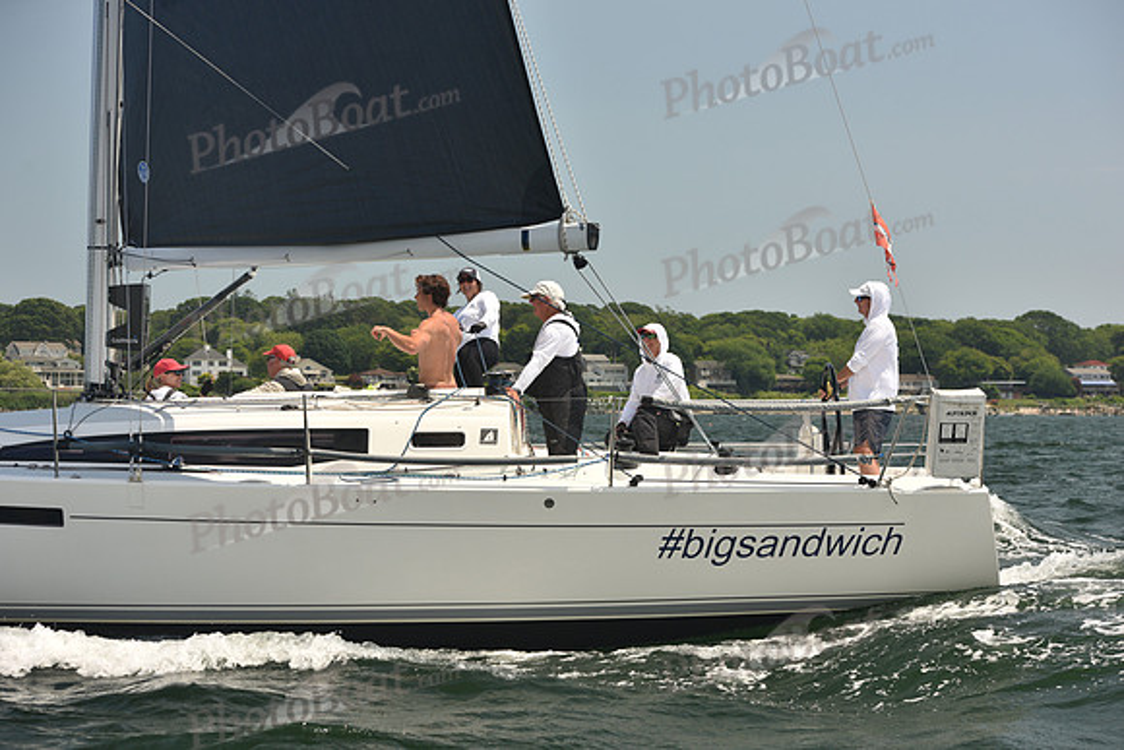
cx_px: 562
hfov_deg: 28.8
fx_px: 2186
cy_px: 375
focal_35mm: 70
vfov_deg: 19.5
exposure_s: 1/640
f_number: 6.3
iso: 250
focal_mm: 70
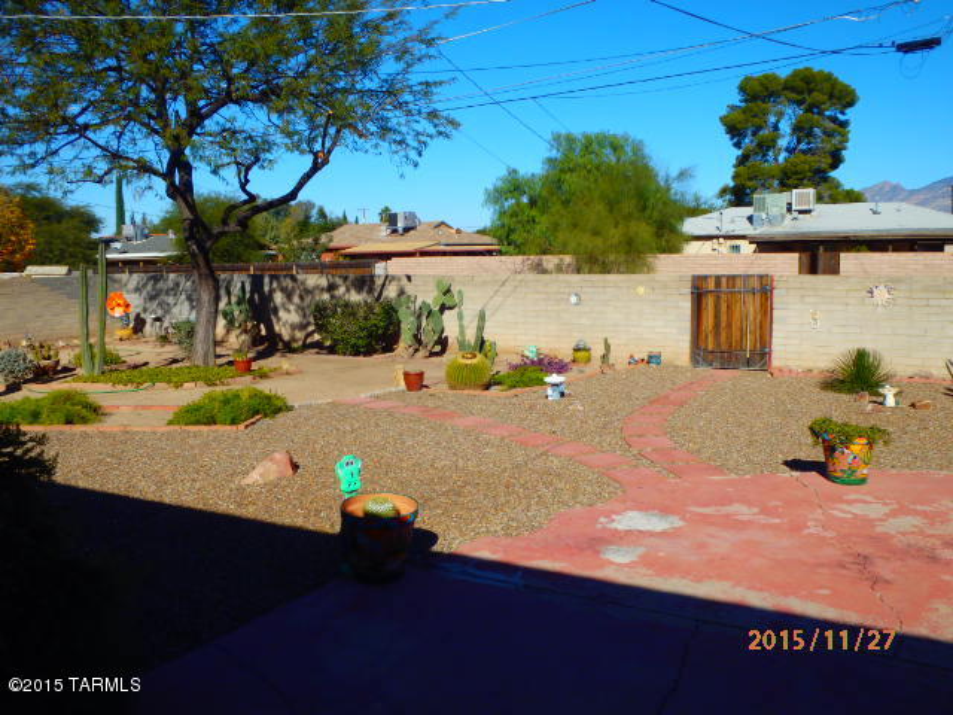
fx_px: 826
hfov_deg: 60.0
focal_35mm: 30
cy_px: 358
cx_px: 476
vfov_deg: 46.8
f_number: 11
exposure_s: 1/200
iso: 125
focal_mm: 5.4
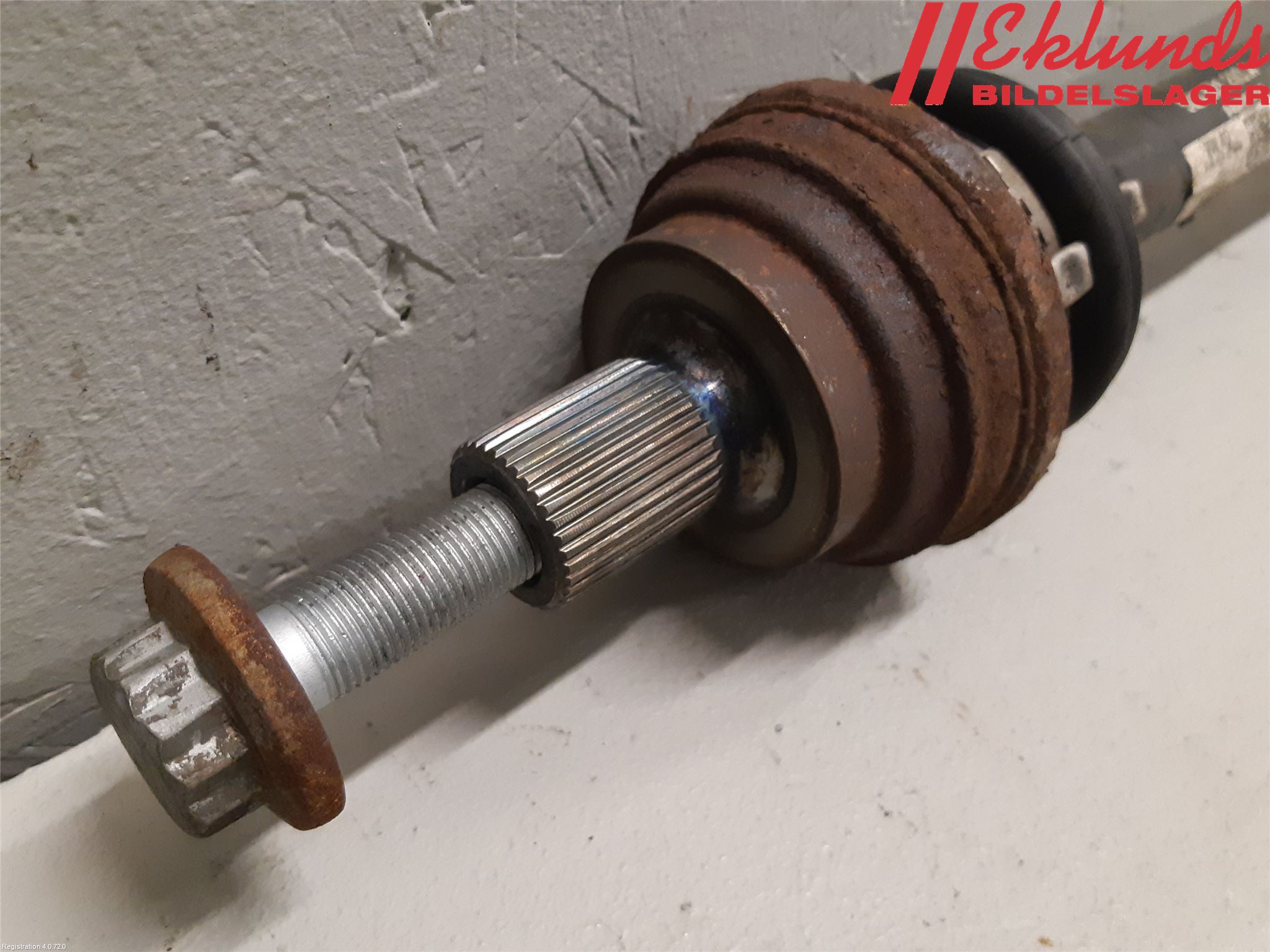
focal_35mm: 26
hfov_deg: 67.3
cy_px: 476
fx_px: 954
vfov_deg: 53.1
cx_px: 635
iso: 320
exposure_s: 1/50
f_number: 1.7
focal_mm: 3.93
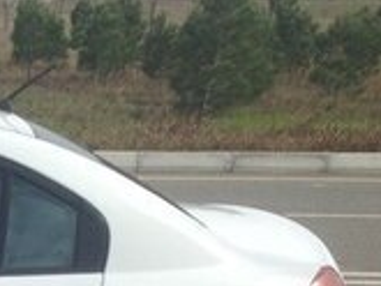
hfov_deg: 13.5
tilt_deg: -15.3
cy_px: 456
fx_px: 1454
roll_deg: -0.8
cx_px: -296
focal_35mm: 132
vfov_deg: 10.8
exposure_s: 1/1695
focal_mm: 4.12
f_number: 2.4
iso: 50
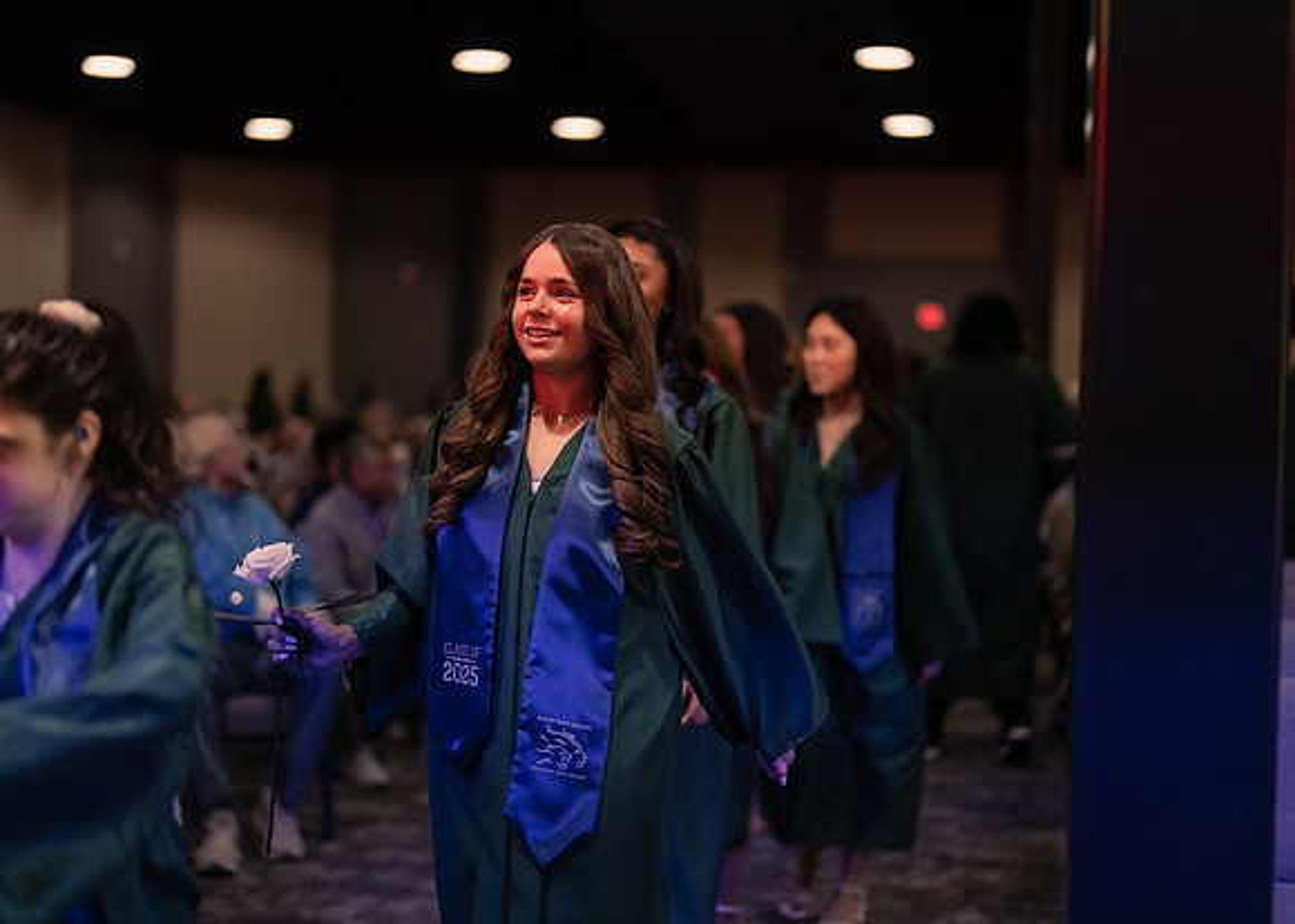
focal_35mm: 53
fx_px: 1952
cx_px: 648
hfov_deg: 36.7
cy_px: 462
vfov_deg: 26.6
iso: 1250
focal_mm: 50
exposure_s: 1/500
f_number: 1.2
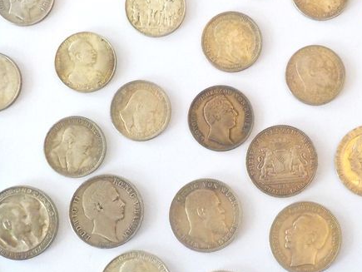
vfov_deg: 23.7
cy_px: 124
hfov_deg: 30.7
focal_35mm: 62
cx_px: 266
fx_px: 649
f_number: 3.3
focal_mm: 4.1
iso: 400
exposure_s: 1/30
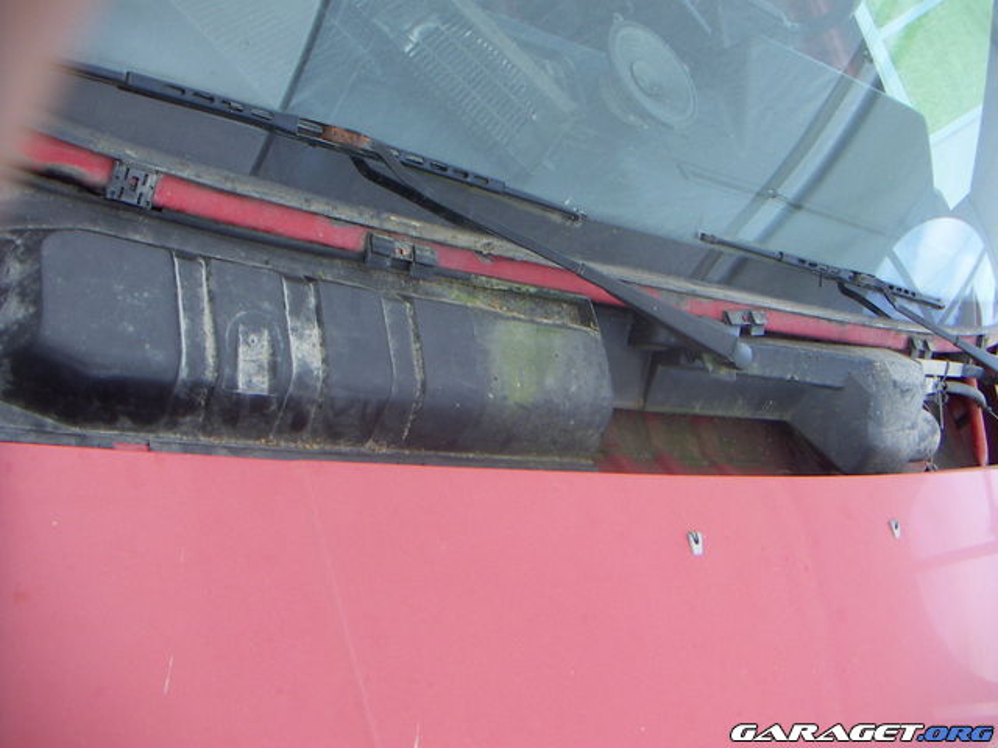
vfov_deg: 39.7
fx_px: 1038
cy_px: 374
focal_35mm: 36
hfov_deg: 51.4
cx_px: 499
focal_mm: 4.7
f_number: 2.8
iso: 50
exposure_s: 1/160
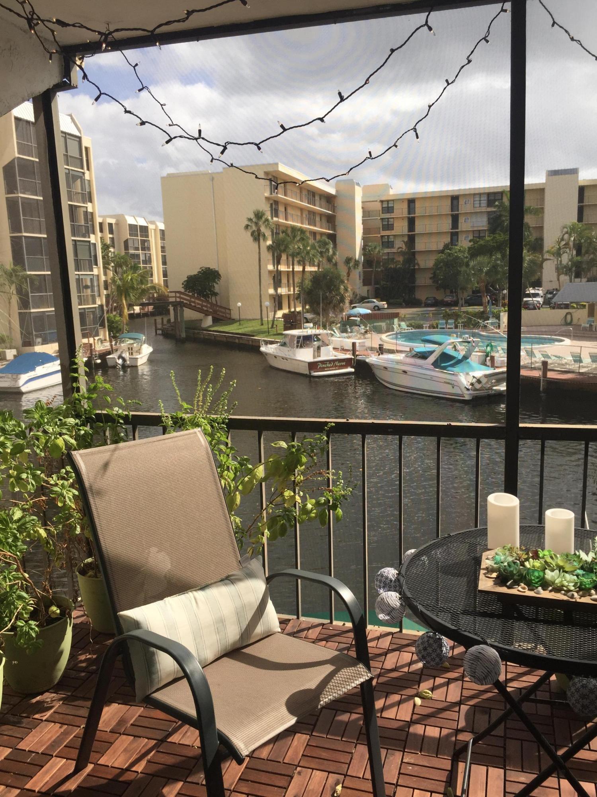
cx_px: 298
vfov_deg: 61.7
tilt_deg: -8.6
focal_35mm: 29
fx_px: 667
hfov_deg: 48.2
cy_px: 398
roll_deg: +2.0
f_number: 2.2
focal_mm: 4.15
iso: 32
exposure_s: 1/1412
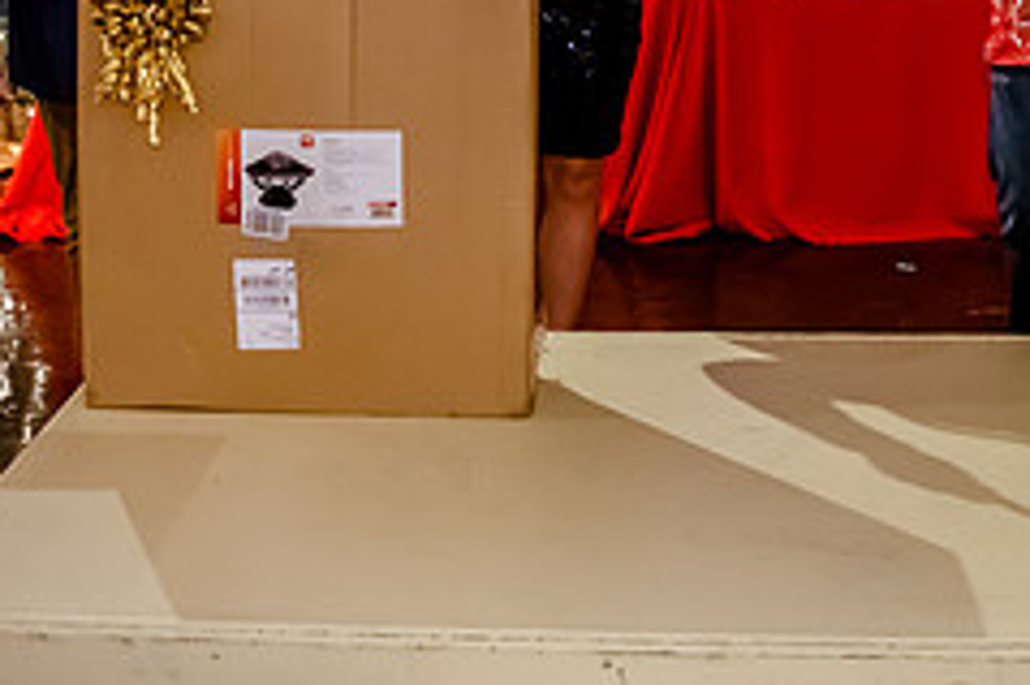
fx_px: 1916
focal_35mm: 67
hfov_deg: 30.1
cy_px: -191
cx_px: 540
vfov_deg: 18.9
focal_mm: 24
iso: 5000
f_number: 2.8
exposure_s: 1/200
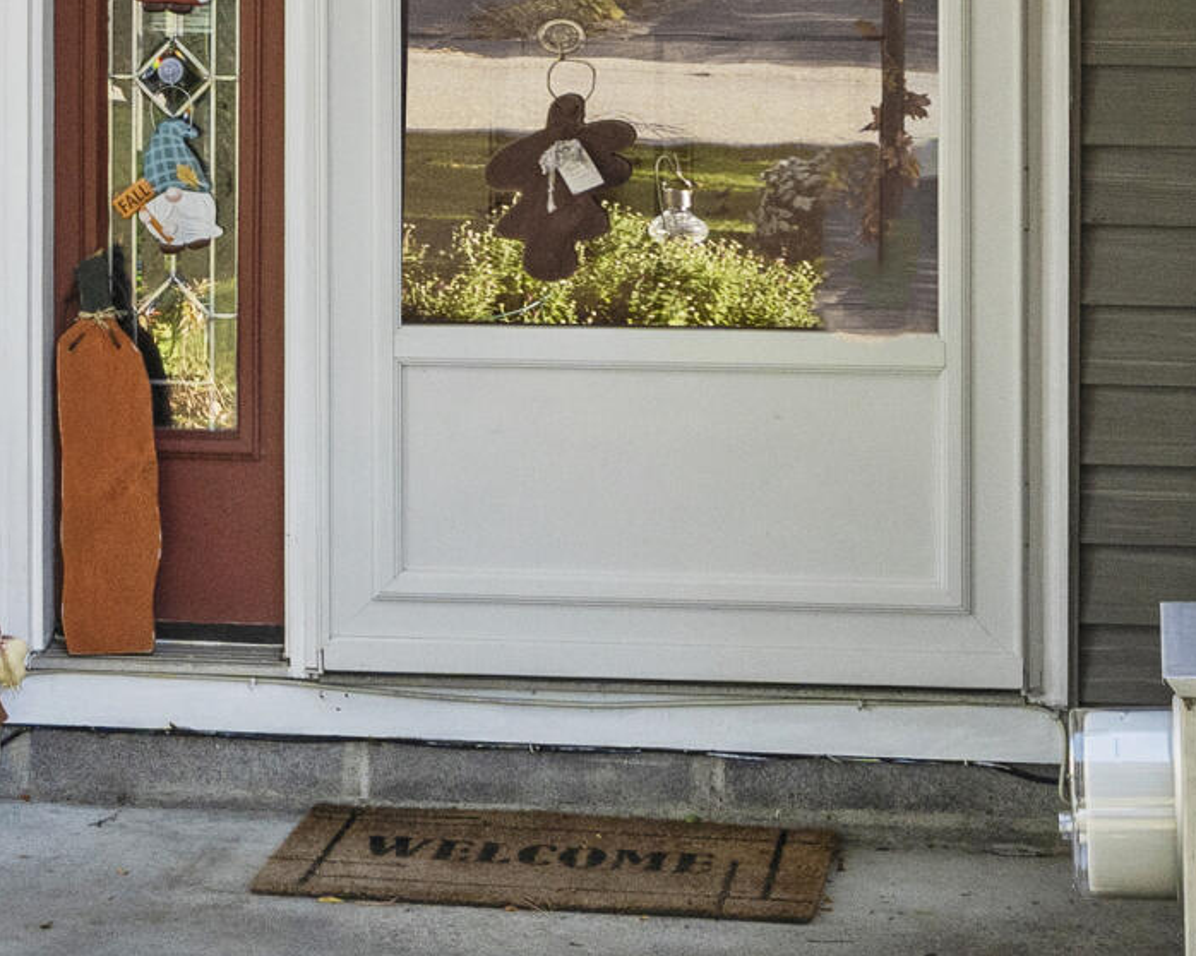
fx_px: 4282
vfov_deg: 12.5
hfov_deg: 15.9
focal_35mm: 121
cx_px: 416
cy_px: -111
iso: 800
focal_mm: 30
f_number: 8
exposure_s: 1/160
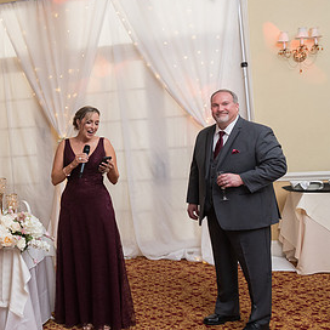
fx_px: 528
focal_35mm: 49
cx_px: 0
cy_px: 149
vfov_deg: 34.6
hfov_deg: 32.0
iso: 1100
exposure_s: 1/125
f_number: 5
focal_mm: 27
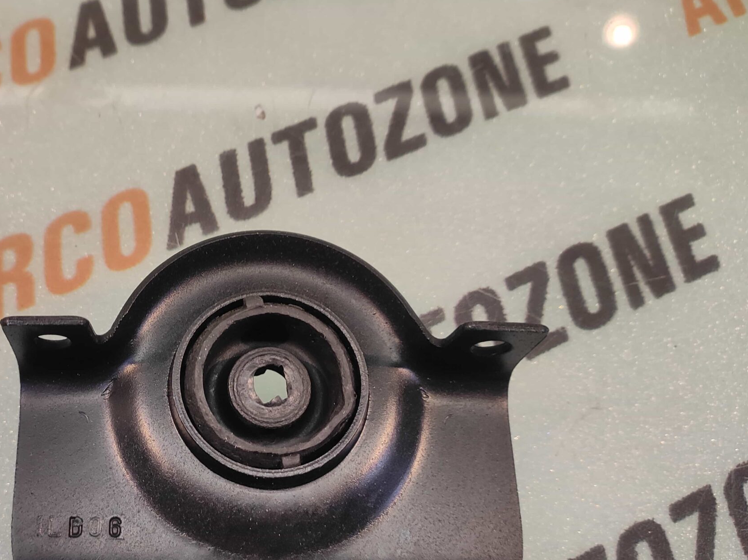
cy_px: 374
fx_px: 561
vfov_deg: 52.0
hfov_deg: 63.7
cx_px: 195
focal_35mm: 26
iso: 118
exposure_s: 1/33
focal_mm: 4.74
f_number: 1.79
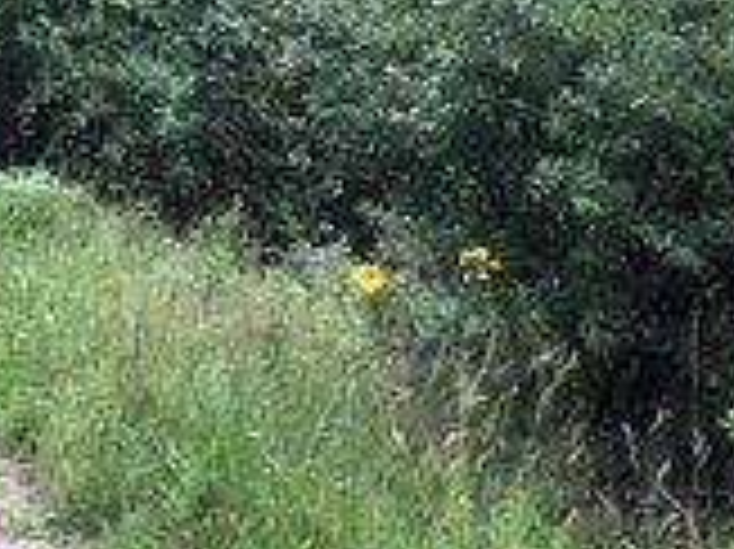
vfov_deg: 12.4
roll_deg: -1.2
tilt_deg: -13.4
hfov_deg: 16.6
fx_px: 2415
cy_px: -234
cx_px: -140
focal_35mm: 114
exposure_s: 1/184
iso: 25
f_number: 2.2
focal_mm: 4.15
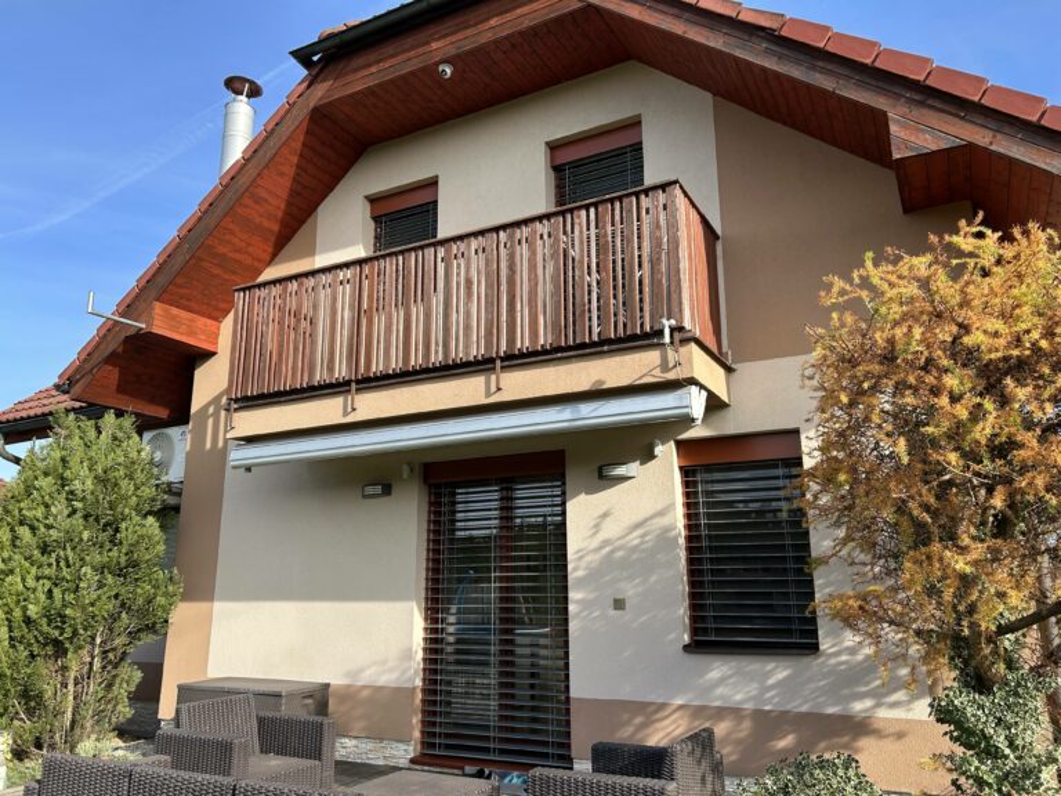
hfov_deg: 67.3
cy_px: 398
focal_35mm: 26
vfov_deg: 53.1
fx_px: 797
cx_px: 530
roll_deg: +0.3
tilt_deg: +13.7
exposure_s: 1/1621
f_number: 1.5
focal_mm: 5.7
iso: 50
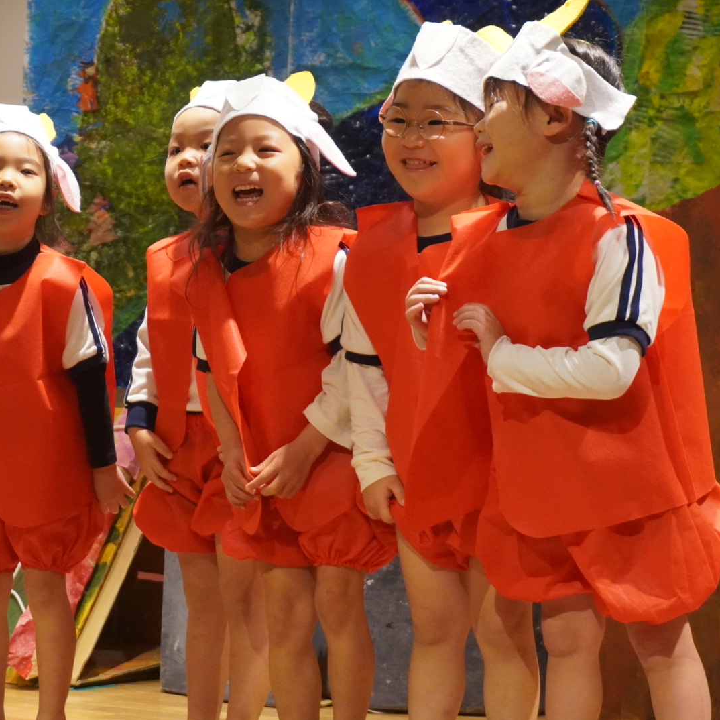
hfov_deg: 18.1
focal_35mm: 96
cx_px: 302
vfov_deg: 18.1
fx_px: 2259
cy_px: 361
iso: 4000
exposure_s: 1/160
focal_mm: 50
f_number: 5.6
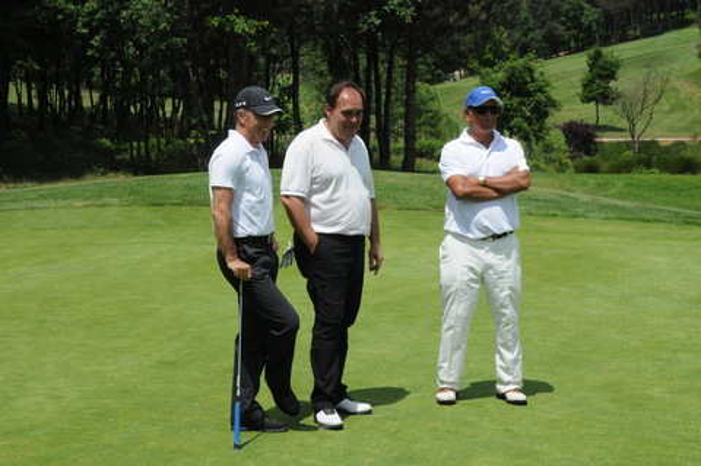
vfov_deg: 18.9
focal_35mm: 72
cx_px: 350
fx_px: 1401
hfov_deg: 28.1
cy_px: 233
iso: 1000
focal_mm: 48
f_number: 16
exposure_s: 1/1000
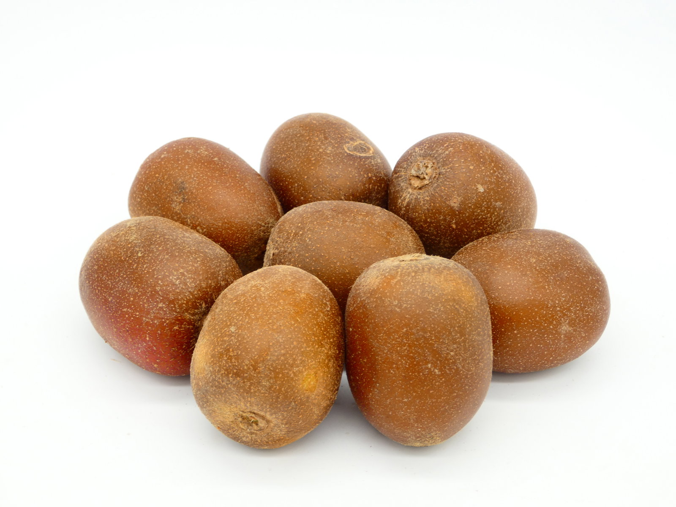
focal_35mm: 81
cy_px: 254
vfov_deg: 18.2
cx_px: 338
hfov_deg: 24.1
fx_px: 1582
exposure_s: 1/50
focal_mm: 14.5
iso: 80
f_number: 4.5
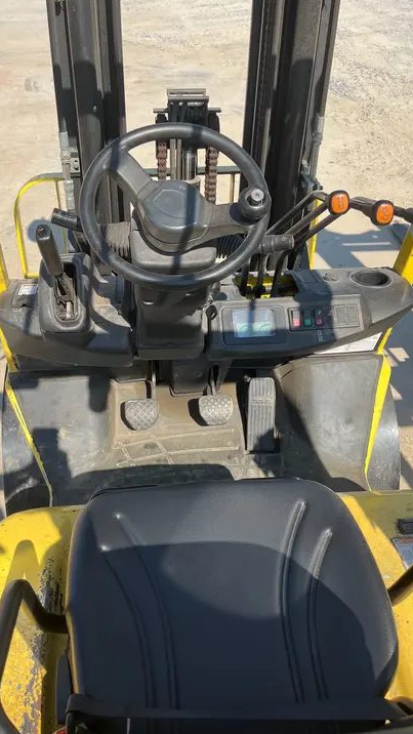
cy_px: 369
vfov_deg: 66.1
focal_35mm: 29
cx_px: 180
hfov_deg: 40.1
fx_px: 564
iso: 50
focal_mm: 5.1
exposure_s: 1/1129
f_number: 1.6
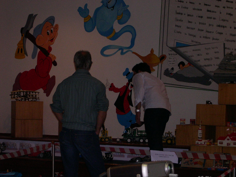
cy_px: 88
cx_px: 118
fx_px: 777
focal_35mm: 114
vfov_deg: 13.0
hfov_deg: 17.3
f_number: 4.9
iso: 400
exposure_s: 1/60
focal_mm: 24
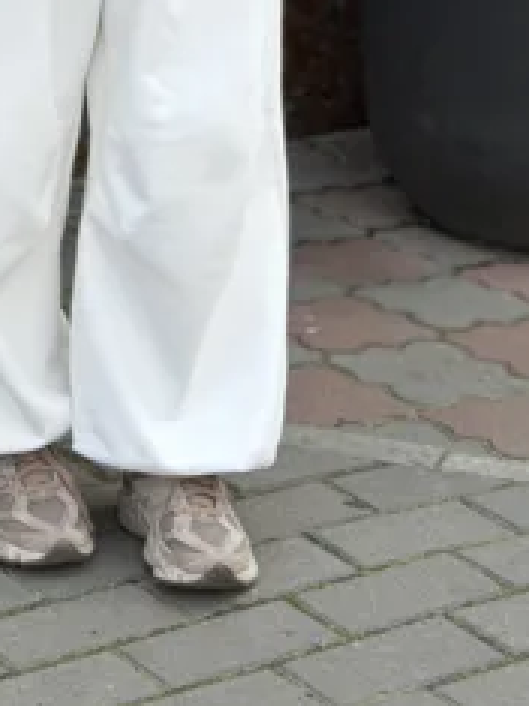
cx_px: 27
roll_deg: -0.1
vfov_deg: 13.8
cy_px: -272
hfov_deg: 10.8
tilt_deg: -7.8
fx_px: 2774
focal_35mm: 136
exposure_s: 1/1070
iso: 64
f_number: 1.78
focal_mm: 6.76
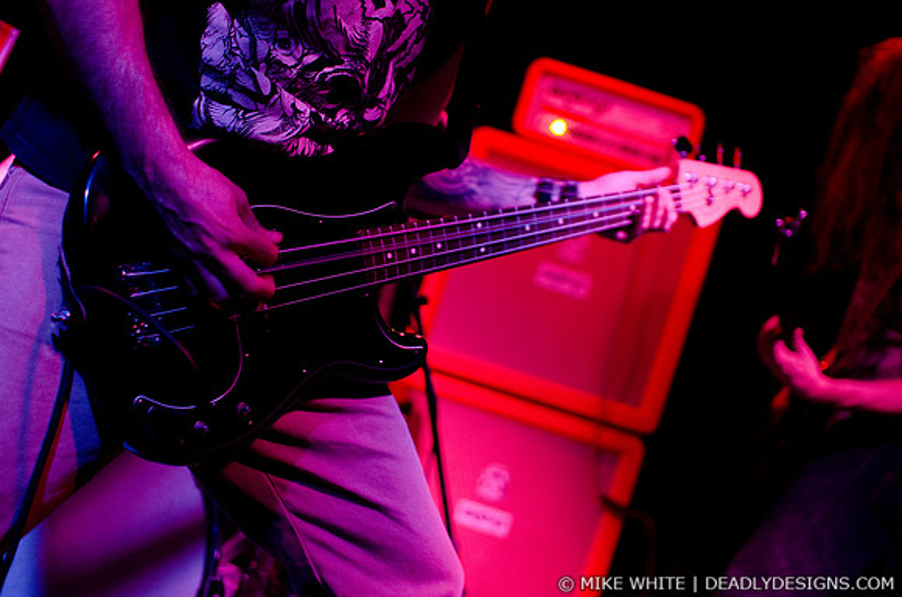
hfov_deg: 43.7
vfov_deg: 29.7
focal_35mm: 45
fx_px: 1125
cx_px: 451
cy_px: 298
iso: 1600
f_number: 2.2
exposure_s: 1/60
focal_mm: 30
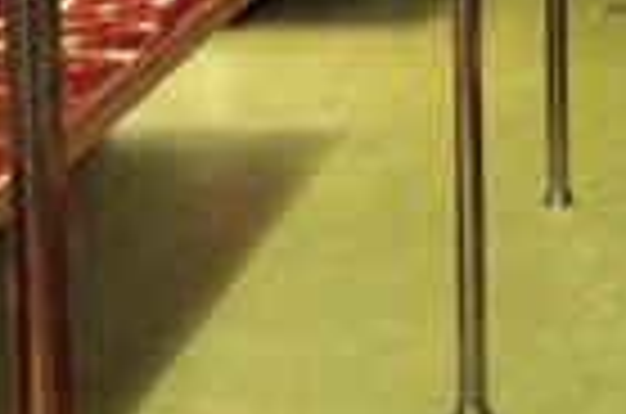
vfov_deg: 6.3
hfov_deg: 10.0
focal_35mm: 205
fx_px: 3557
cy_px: -702
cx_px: 61
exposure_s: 1/6
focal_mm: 5.86
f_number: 2.8
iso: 160
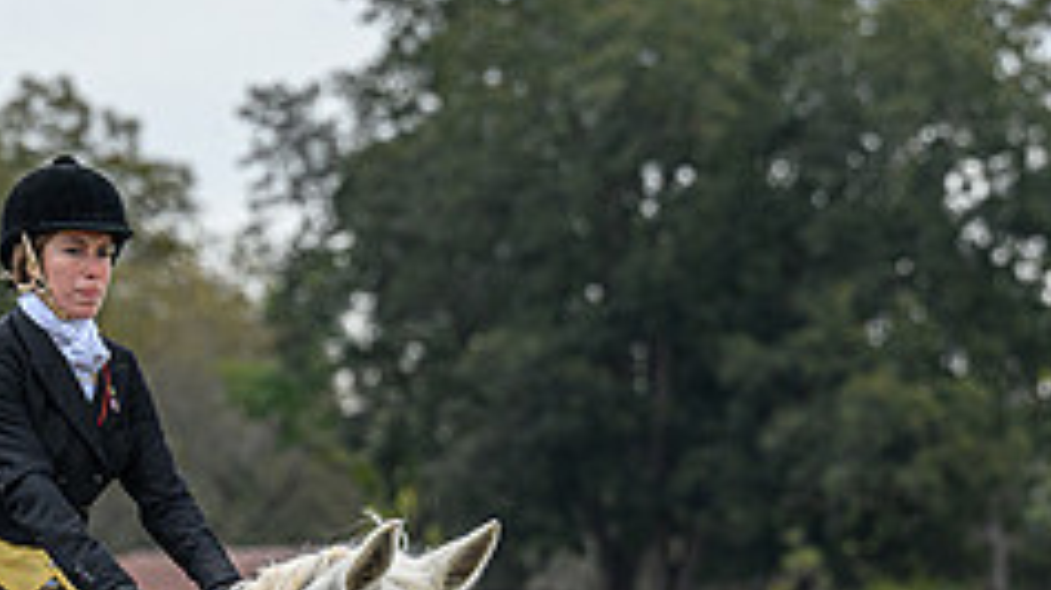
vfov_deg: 2.6
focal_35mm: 466
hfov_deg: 4.6
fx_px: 12979
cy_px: 1120
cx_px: 406
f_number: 3.5
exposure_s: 1/800
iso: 500
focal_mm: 120
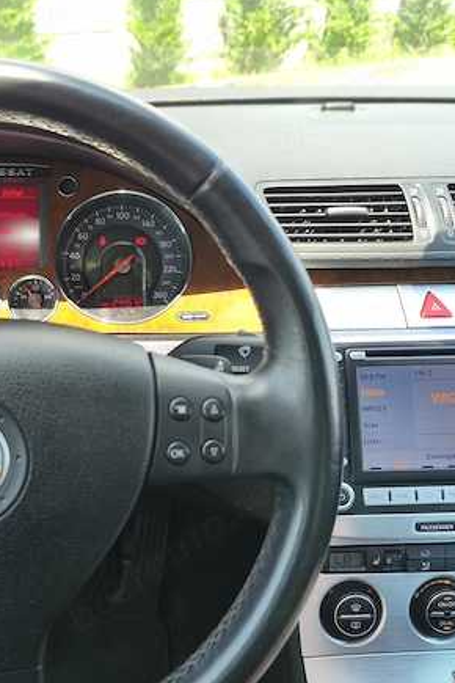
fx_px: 626
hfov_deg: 38.4
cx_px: 86
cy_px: 336
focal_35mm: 33
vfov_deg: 57.2
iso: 80
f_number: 1.65
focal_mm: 6.14
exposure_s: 1/100
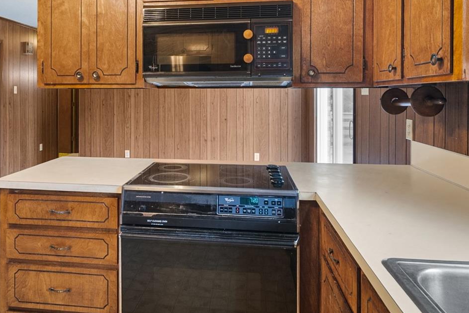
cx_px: 199
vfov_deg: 48.4
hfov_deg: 69.0
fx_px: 339
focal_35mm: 26
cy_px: 95
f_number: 9
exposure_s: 1/1.25
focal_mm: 12
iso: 250
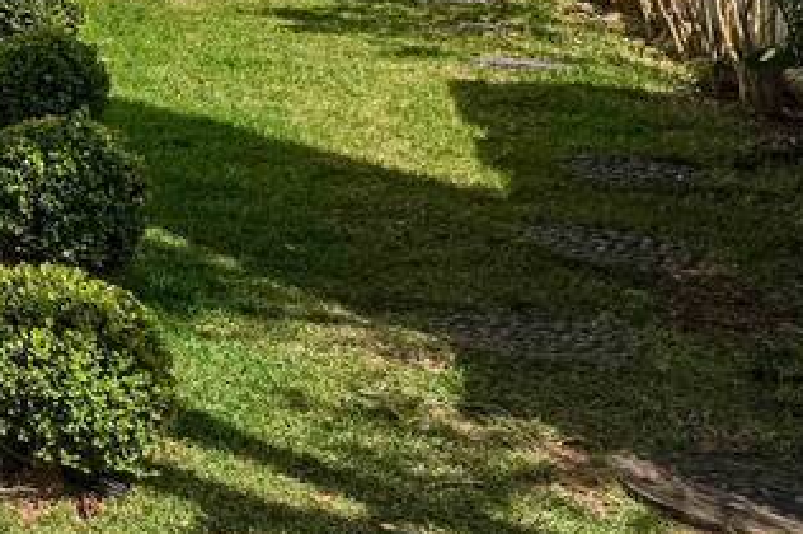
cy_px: -170
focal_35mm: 80
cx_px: -806
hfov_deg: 17.7
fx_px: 1784
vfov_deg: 16.1
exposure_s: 1/200
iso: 50
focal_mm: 10.4
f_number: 5.6
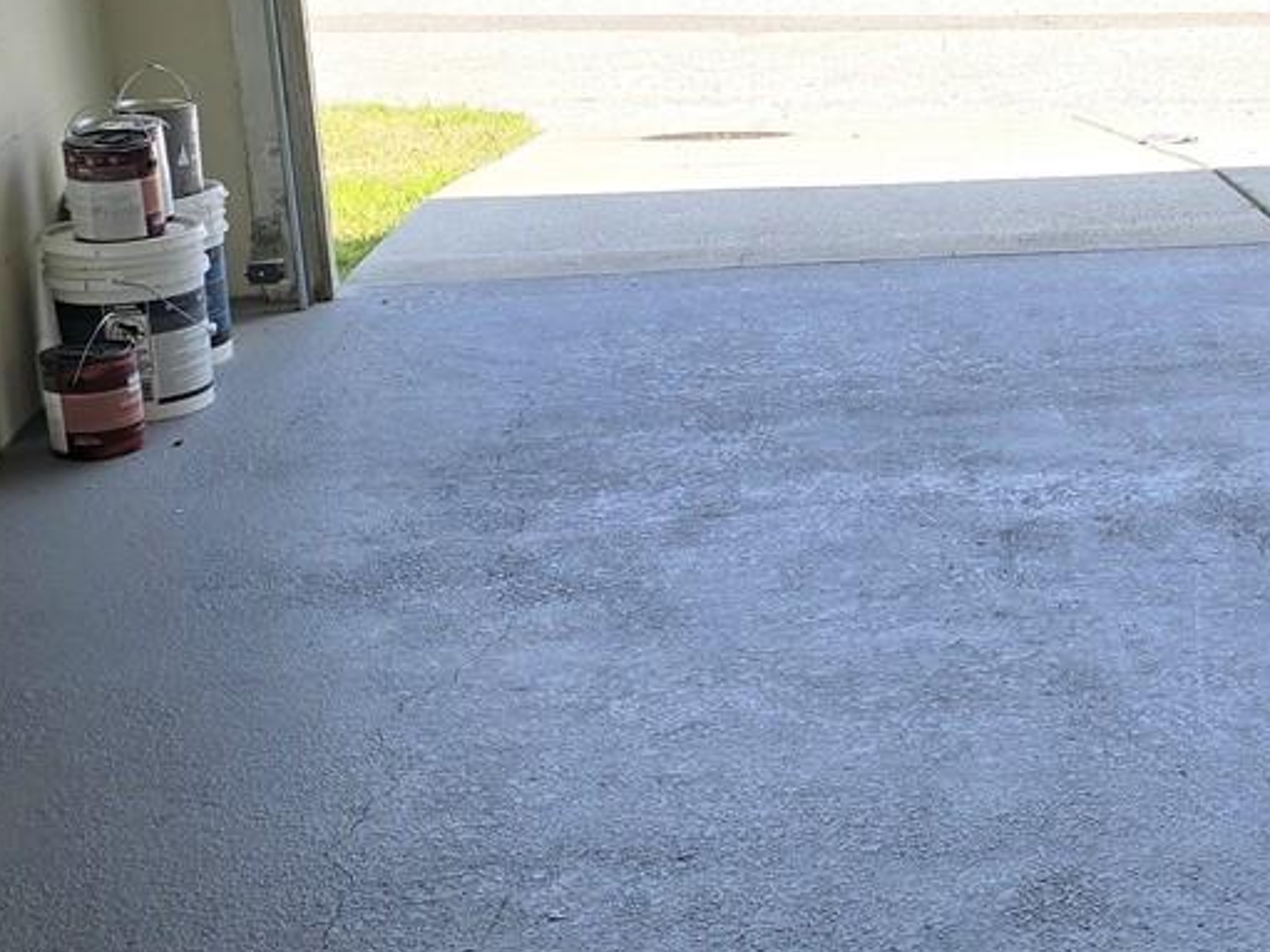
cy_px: 390
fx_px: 2641
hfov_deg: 25.4
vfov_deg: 20.4
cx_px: 1337
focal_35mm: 72
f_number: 1.7
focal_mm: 6.3
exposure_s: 1/408
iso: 12
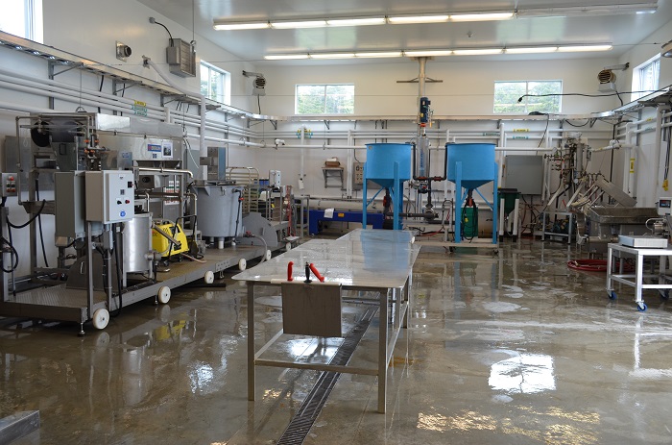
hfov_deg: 67.5
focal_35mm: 27
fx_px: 503
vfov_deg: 47.7
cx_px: 336
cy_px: 222
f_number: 5.6
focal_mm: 18
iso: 400
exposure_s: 1/125
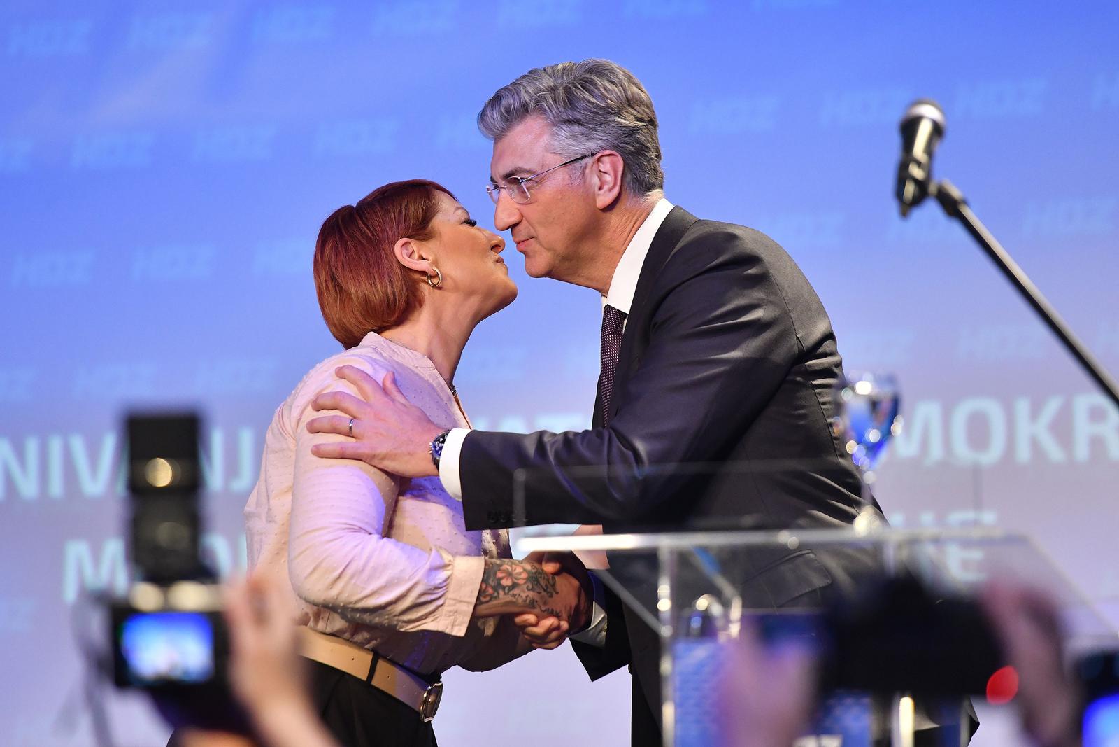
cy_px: 374
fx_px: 6061
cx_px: 560
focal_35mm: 195
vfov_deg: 7.0
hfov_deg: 10.5
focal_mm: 195
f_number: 4
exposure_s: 1/200
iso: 2500
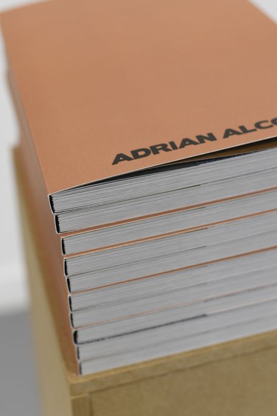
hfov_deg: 21.8
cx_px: 200
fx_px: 715
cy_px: 124
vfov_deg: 32.0
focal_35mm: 62
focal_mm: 35
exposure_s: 1/60
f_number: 4
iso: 200
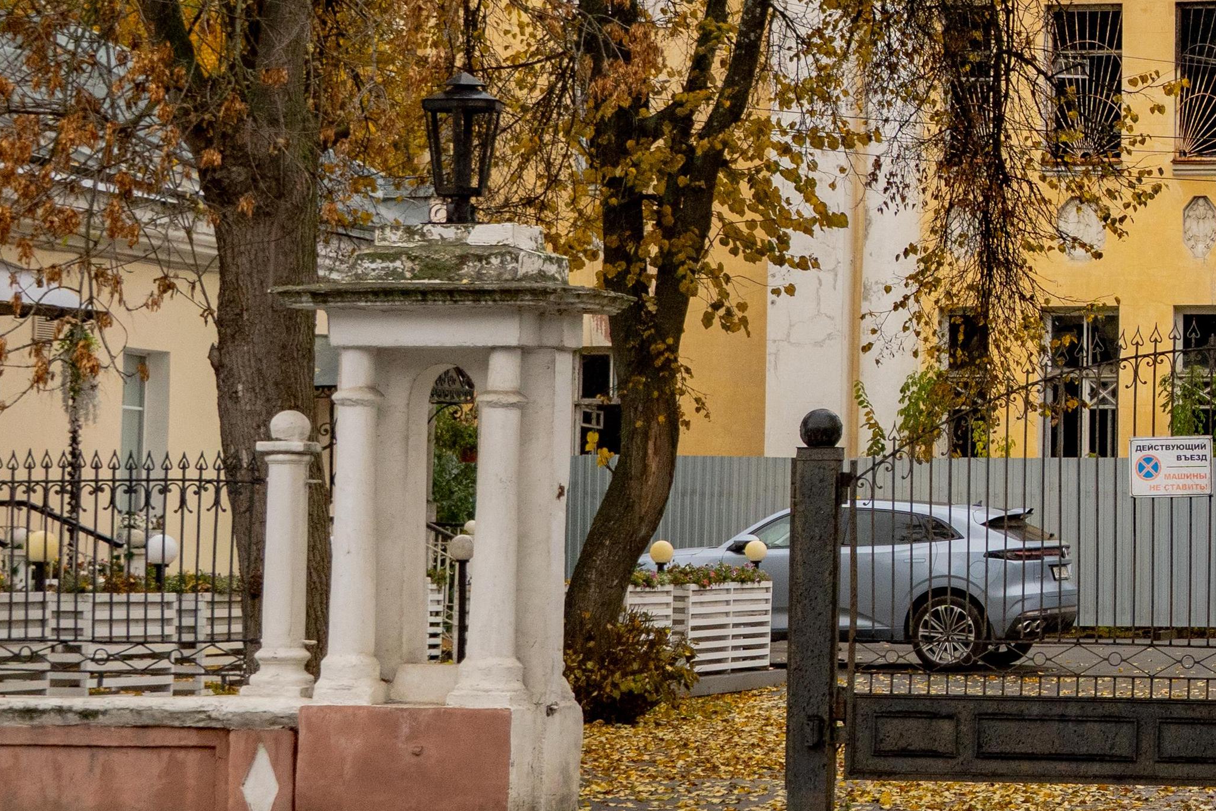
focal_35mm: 132
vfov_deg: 10.4
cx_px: 1386
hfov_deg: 15.1
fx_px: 4459
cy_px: 154
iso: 500
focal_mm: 32
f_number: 4.5
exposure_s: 1/500
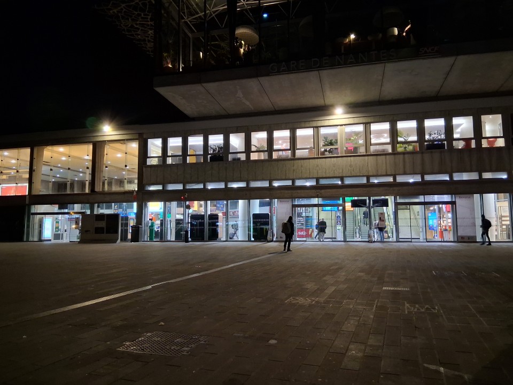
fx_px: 385
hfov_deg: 67.3
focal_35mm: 26
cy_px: 192
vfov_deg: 53.1
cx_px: 256
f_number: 1.8
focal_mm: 3.98
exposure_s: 1/30
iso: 500
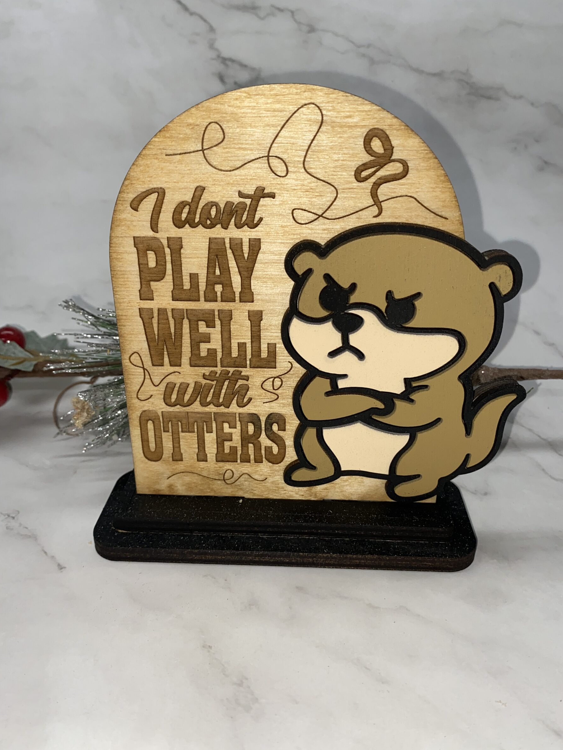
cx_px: 280
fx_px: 607
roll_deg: +0.3
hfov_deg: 49.7
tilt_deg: -23.0
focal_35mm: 28
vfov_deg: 63.4
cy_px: 376
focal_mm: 4.25
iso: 32
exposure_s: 1/458
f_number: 1.8
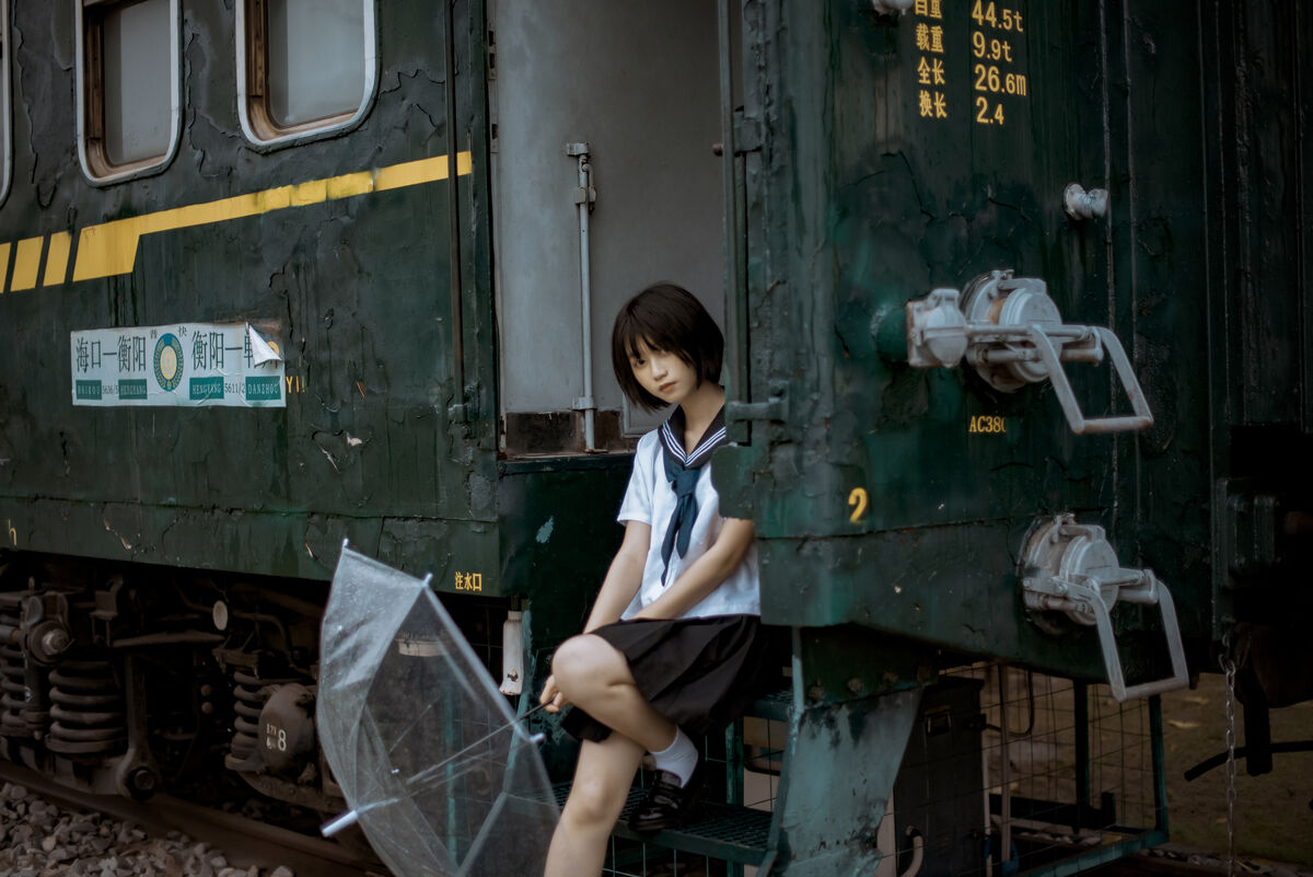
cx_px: 656
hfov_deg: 39.6
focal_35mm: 50
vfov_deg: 27.0
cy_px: 438
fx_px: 1824
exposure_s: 1/800
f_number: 1.4
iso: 800
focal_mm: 50
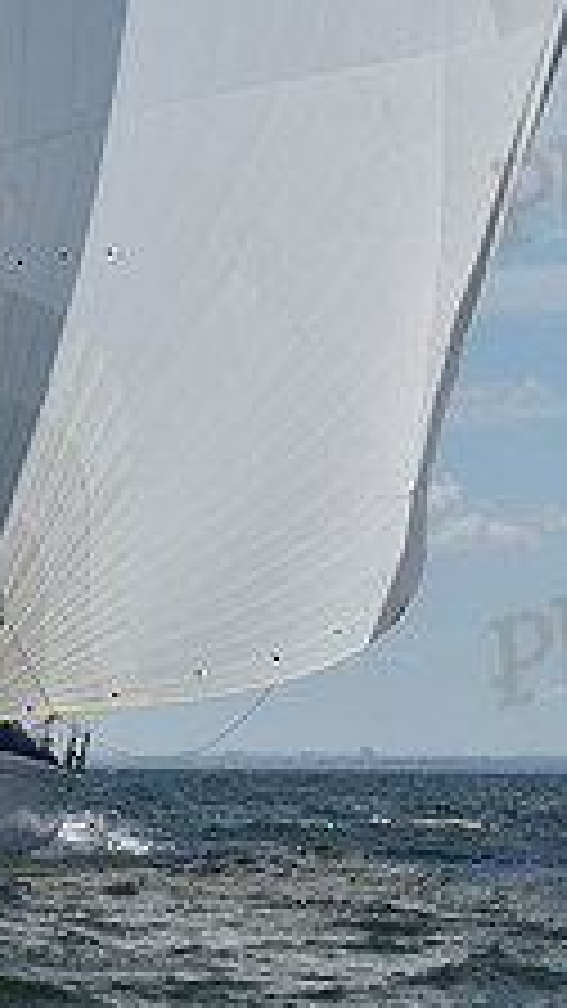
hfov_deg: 5.6
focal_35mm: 217
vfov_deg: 9.8
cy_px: -36
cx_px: 259
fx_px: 5800
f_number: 11
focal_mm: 80
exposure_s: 1/1250
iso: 320
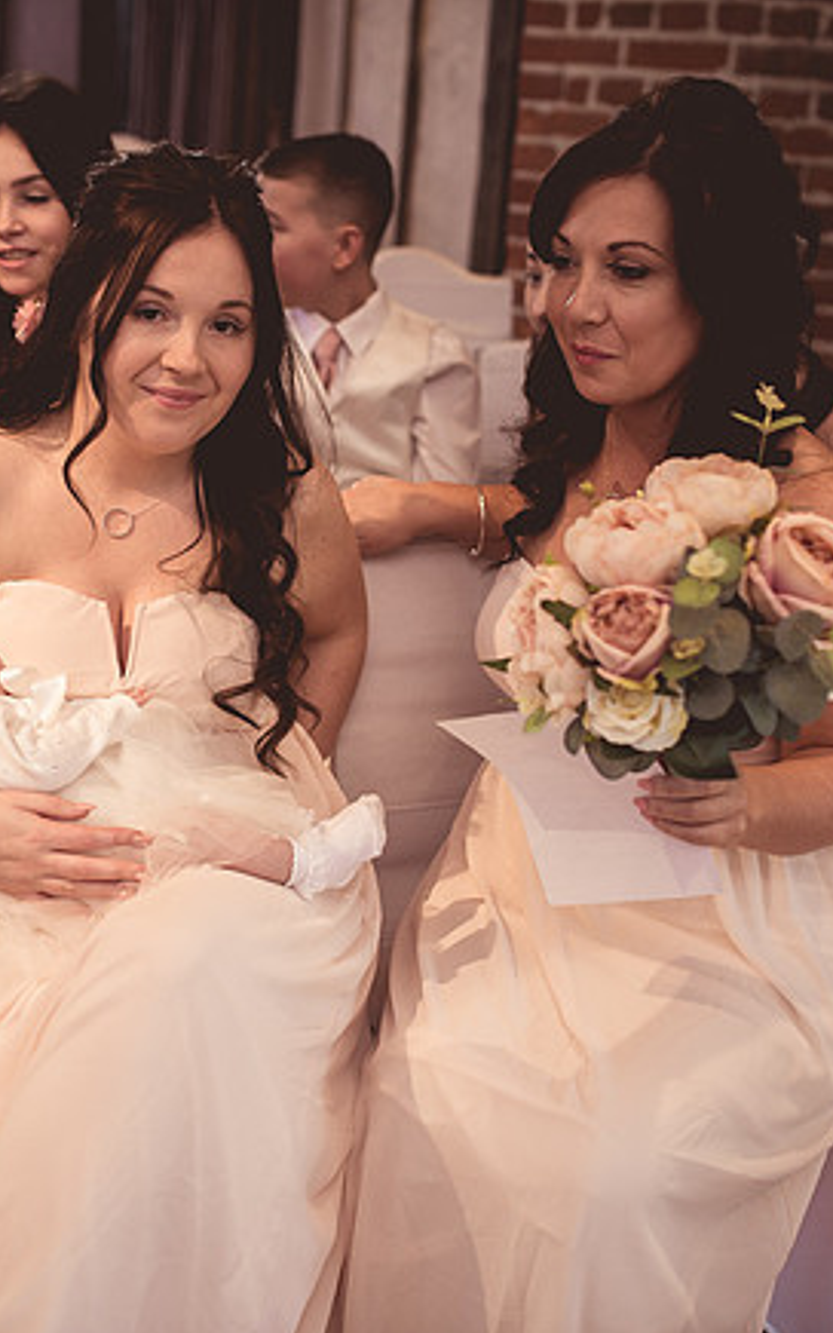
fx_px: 1961
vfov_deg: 37.5
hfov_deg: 23.7
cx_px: 188
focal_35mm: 54
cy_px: 670
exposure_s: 1/125
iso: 400
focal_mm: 35
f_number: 2.5
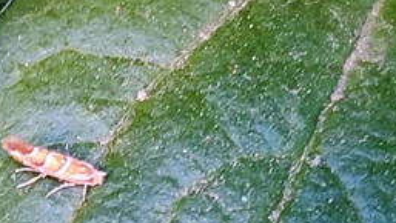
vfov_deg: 18.4
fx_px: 683
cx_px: 83
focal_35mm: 65
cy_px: 183
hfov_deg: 31.6
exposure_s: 1/50
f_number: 1.89
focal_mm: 5.89
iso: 799
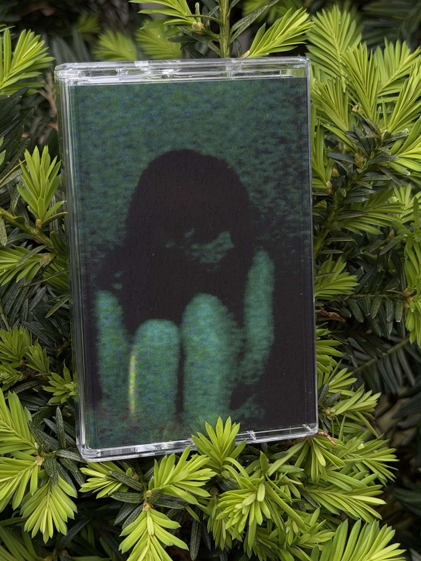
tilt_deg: -62.9
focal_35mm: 52
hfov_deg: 28.0
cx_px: 203
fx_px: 843
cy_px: 259
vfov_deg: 36.8
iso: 64
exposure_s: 1/865
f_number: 1.78
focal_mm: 6.76
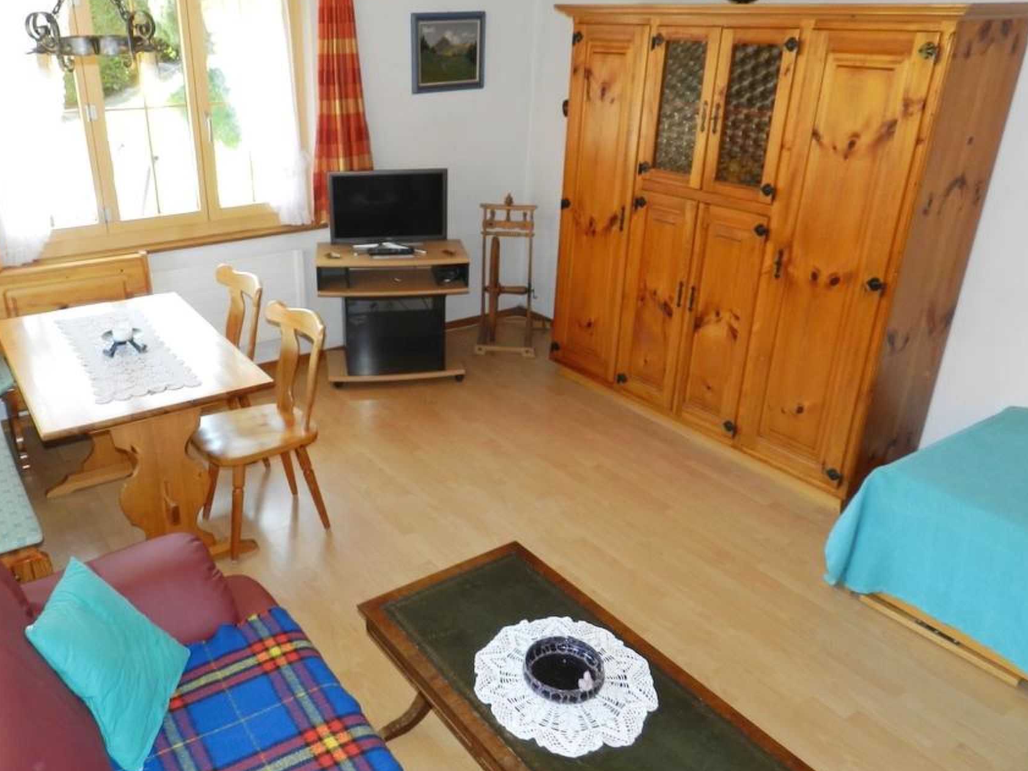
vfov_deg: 49.8
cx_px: 418
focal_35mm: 28
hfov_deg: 62.9
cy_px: 376
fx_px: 832
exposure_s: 1/30
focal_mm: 4
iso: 160
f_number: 3.4
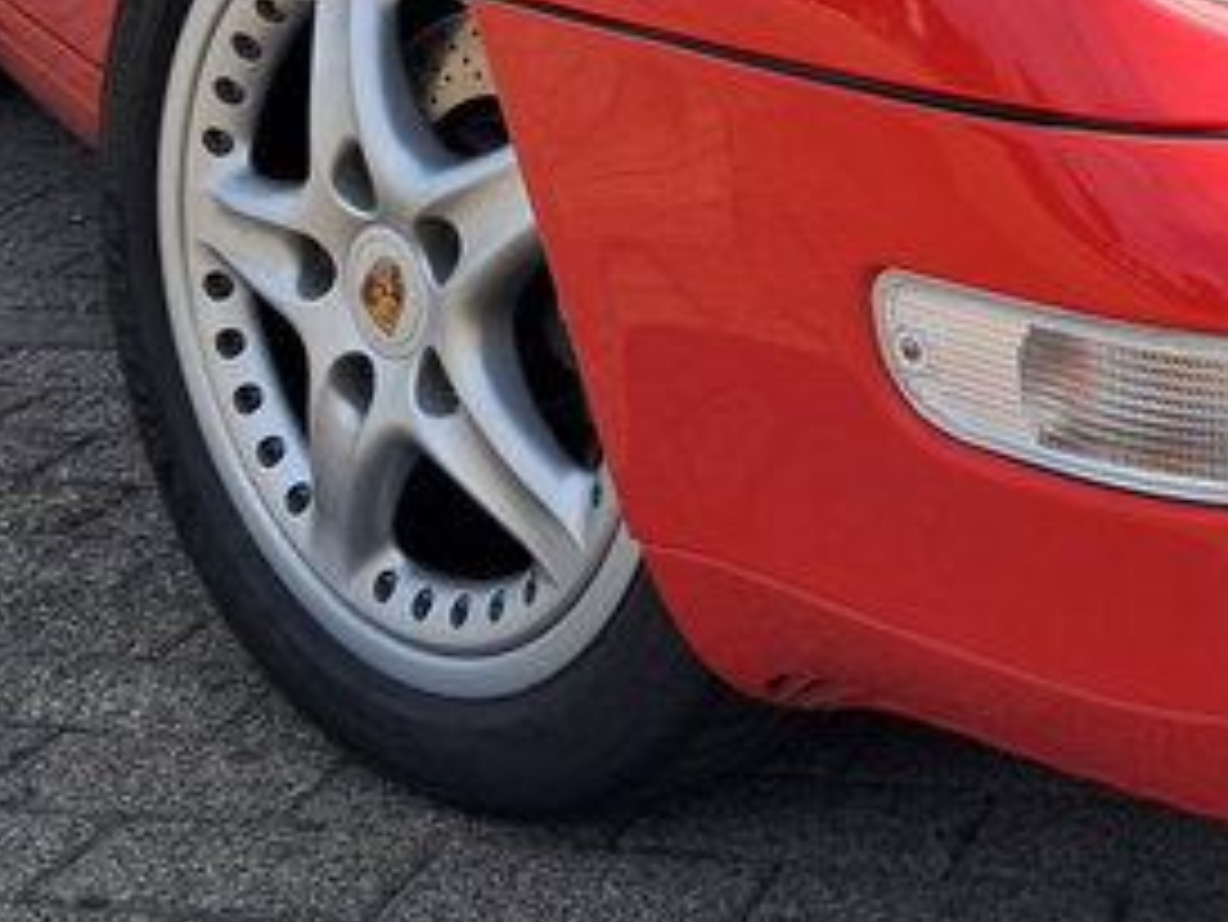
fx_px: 2697
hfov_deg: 24.0
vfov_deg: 18.8
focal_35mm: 76
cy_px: -13
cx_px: 1349
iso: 50
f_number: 1.8
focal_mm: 4
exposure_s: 1/592
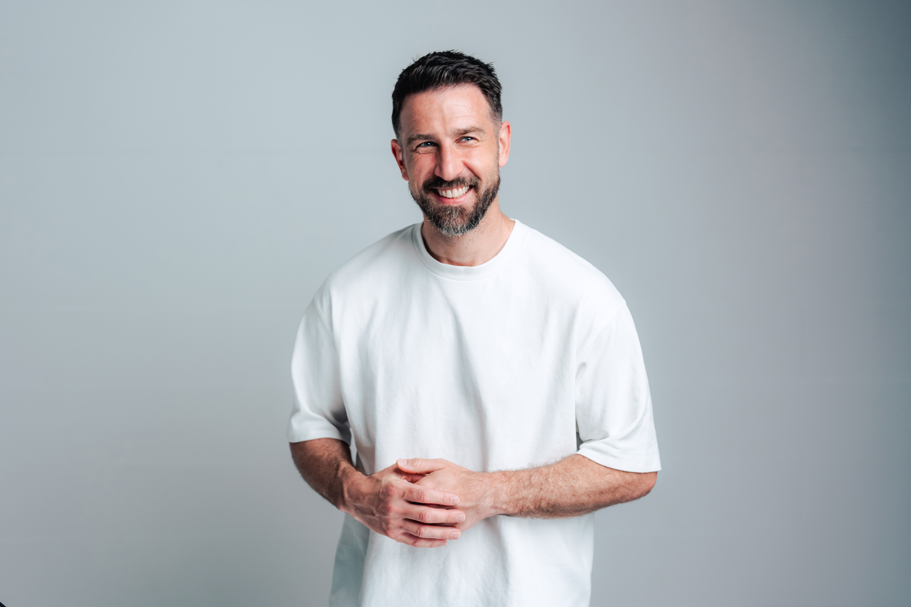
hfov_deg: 39.6
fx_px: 1265
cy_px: 304
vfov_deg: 27.0
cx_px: 456
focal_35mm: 50
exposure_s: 1/250
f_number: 2
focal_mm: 50
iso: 400
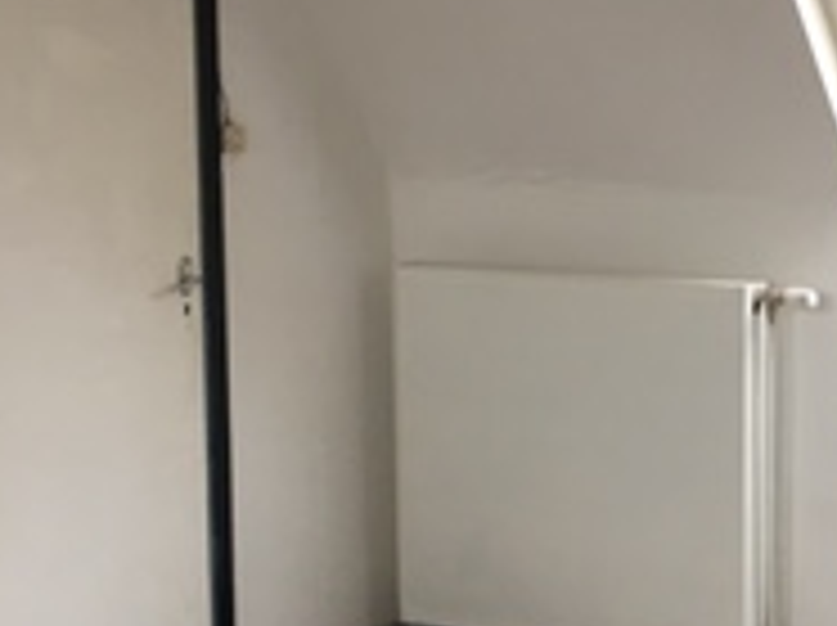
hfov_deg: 19.3
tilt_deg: -8.5
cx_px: 752
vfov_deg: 14.7
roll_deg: -0.6
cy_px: 432
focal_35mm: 100
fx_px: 2415
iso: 32
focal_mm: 4.15
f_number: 2.2
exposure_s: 1/33
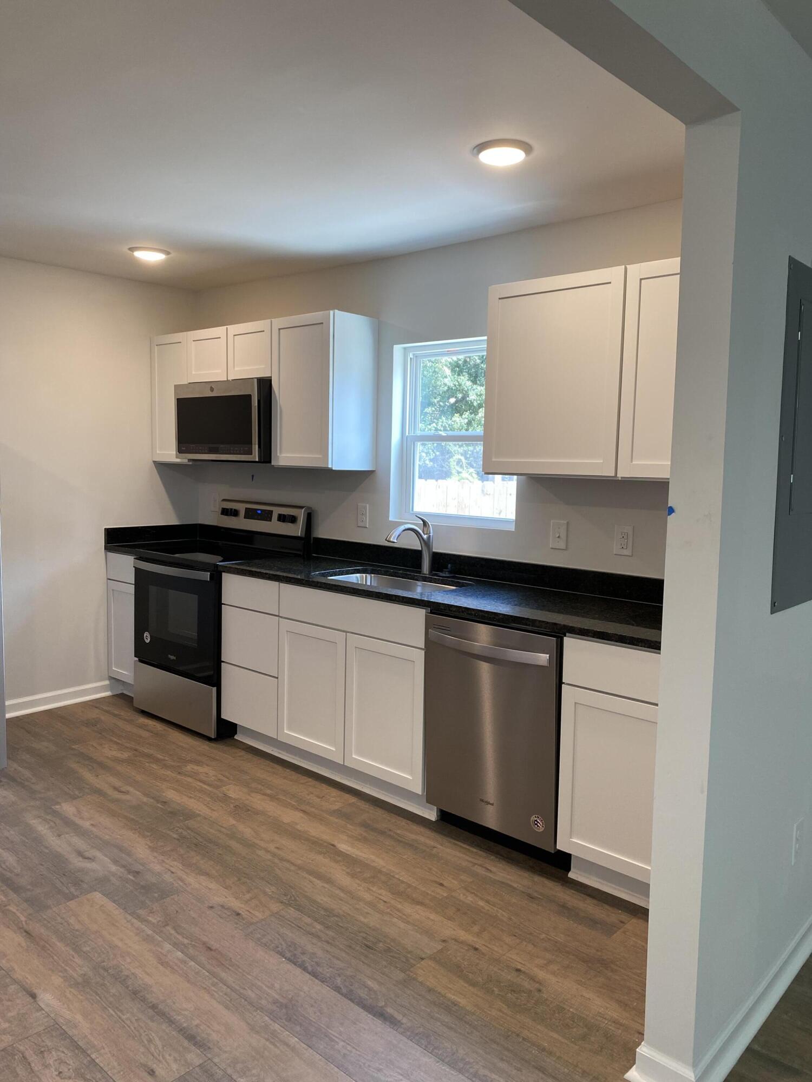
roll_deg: -0.6
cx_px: 406
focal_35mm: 26
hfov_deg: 53.1
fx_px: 813
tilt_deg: -4.2
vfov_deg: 67.3
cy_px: 541
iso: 64
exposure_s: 1/60
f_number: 1.8
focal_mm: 4.25
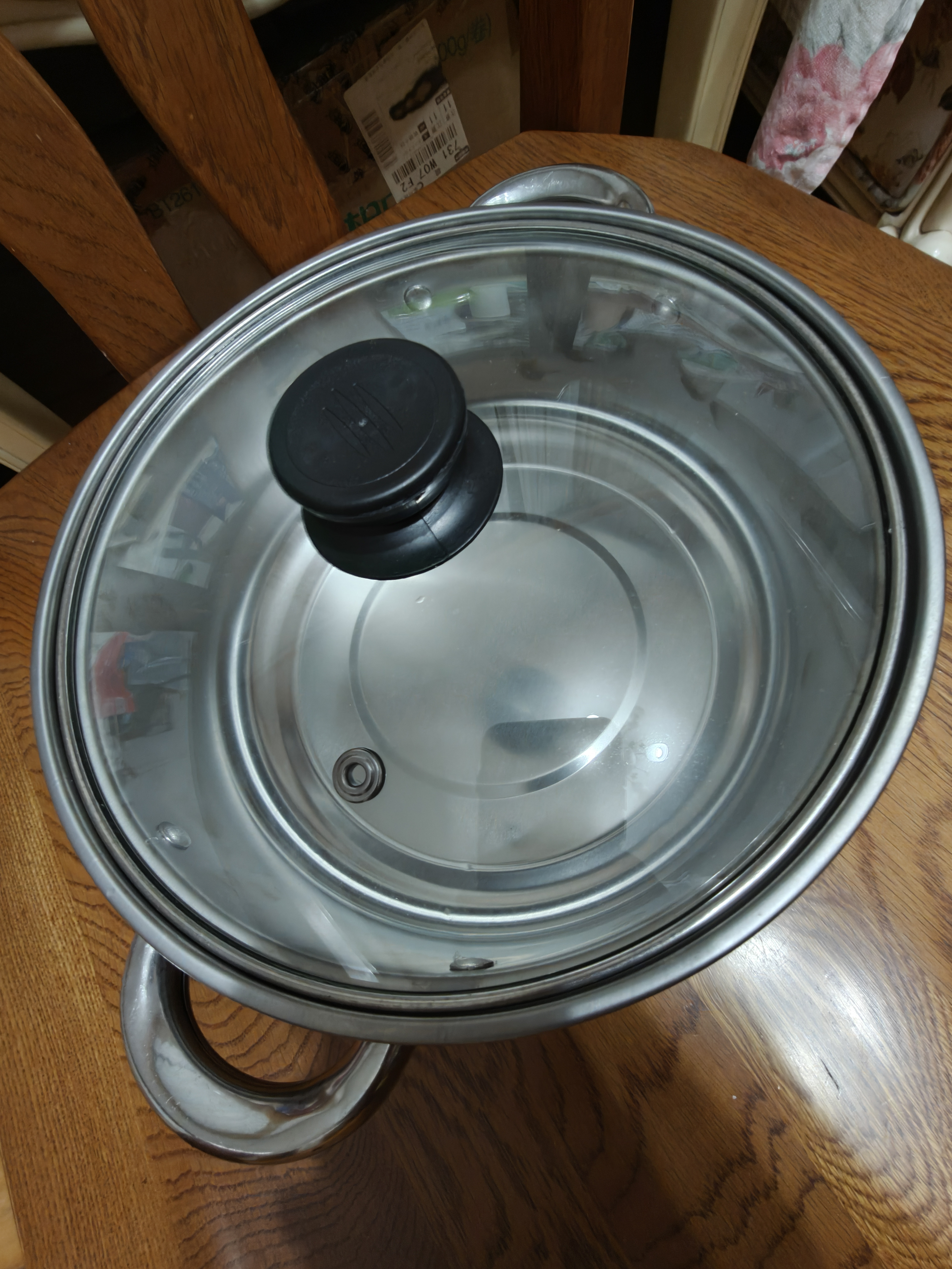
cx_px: 476
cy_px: 634
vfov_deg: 94.5
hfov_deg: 78.1
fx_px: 587
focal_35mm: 16
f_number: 2
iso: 640
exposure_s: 1/10
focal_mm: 2.31
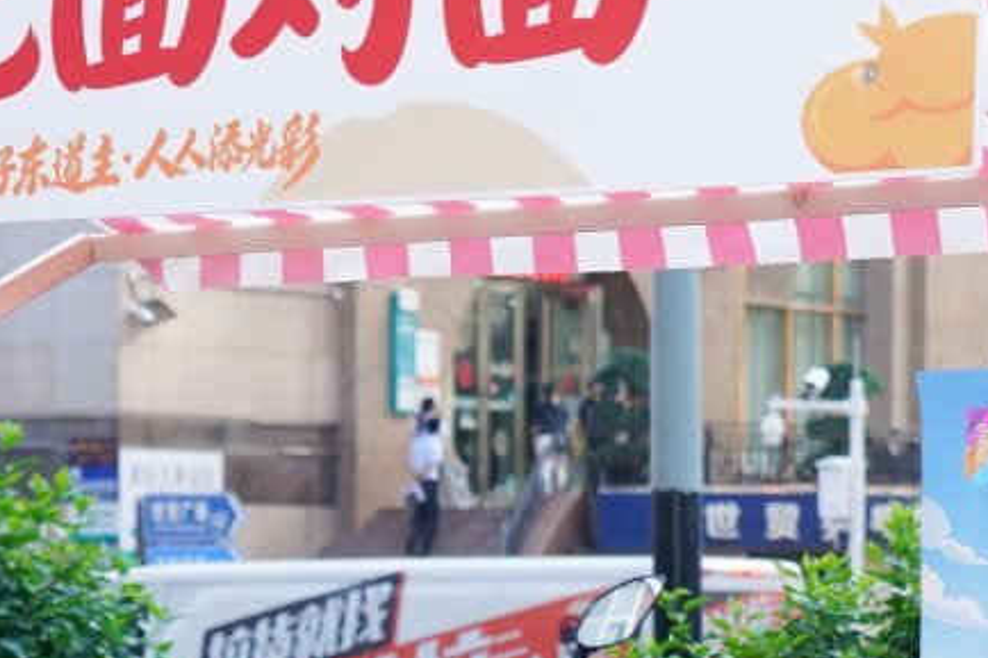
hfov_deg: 11.9
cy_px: 938
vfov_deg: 7.8
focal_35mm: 172
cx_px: 347
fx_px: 4718
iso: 400
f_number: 5
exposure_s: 1/250
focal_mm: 46
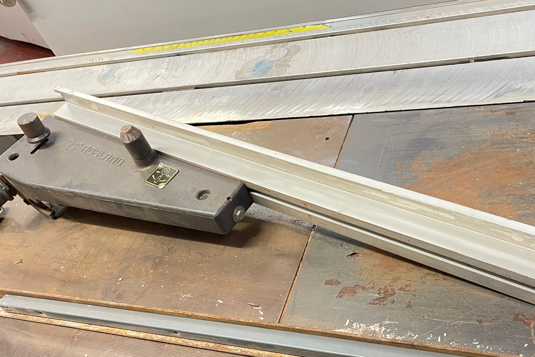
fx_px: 535
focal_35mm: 36
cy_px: 249
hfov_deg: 52.9
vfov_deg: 36.3
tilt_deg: -48.6
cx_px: 309
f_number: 1.6
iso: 400
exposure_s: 1/50
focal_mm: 5.1
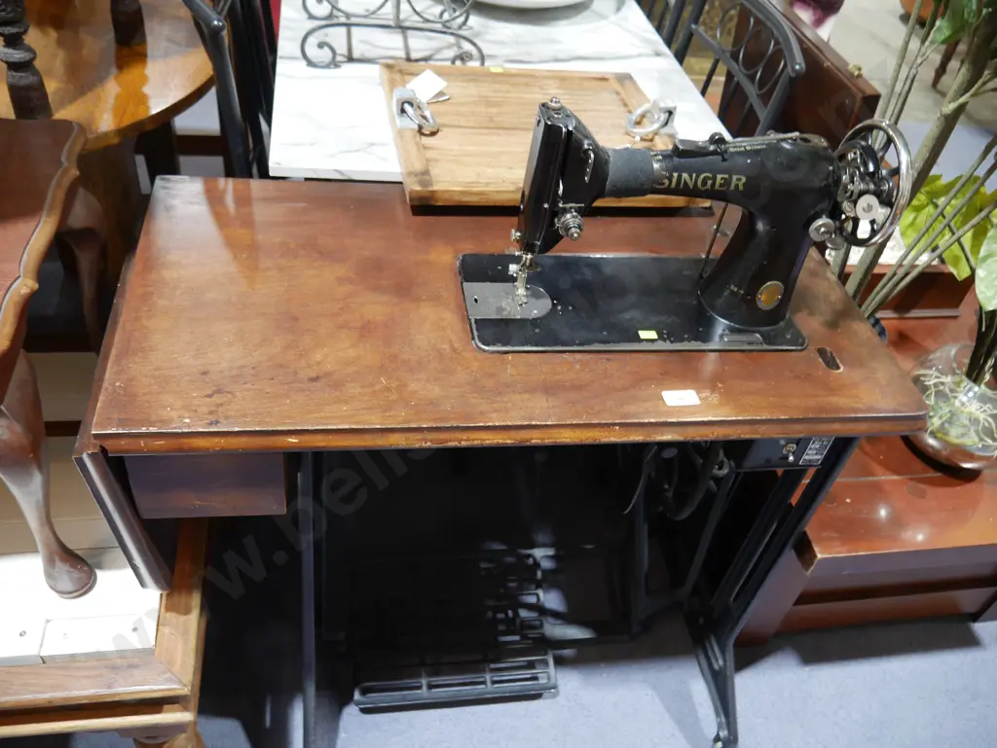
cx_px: 498
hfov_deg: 63.4
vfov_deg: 49.8
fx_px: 807
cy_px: 374
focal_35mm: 28
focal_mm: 14
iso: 800
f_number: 3.5
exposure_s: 1/60
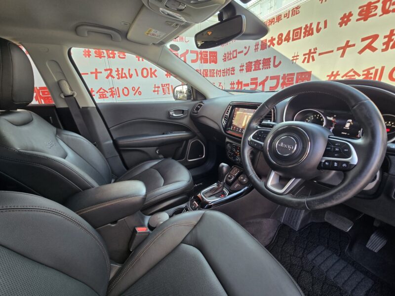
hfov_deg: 106.2
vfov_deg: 89.9
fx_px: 148
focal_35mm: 13
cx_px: 198
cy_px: 148
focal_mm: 2.2
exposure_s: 1/50
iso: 64
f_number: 2.2
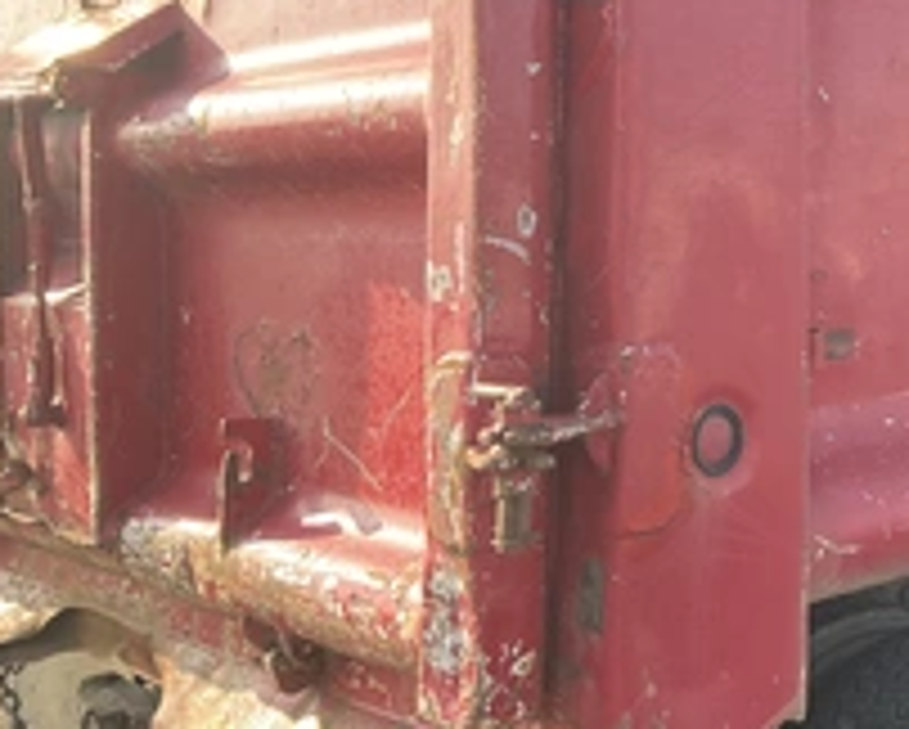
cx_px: 873
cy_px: 252
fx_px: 1508
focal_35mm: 56
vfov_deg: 27.0
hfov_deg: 31.4
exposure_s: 1/442
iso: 25
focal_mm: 3
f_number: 1.8
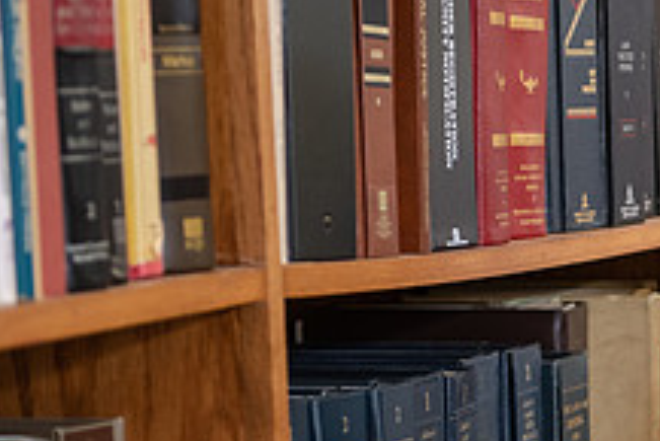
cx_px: 849
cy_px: 391
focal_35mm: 166
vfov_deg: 8.3
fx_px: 3045
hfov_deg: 12.0
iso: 1000
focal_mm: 62
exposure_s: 1/160
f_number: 3.5
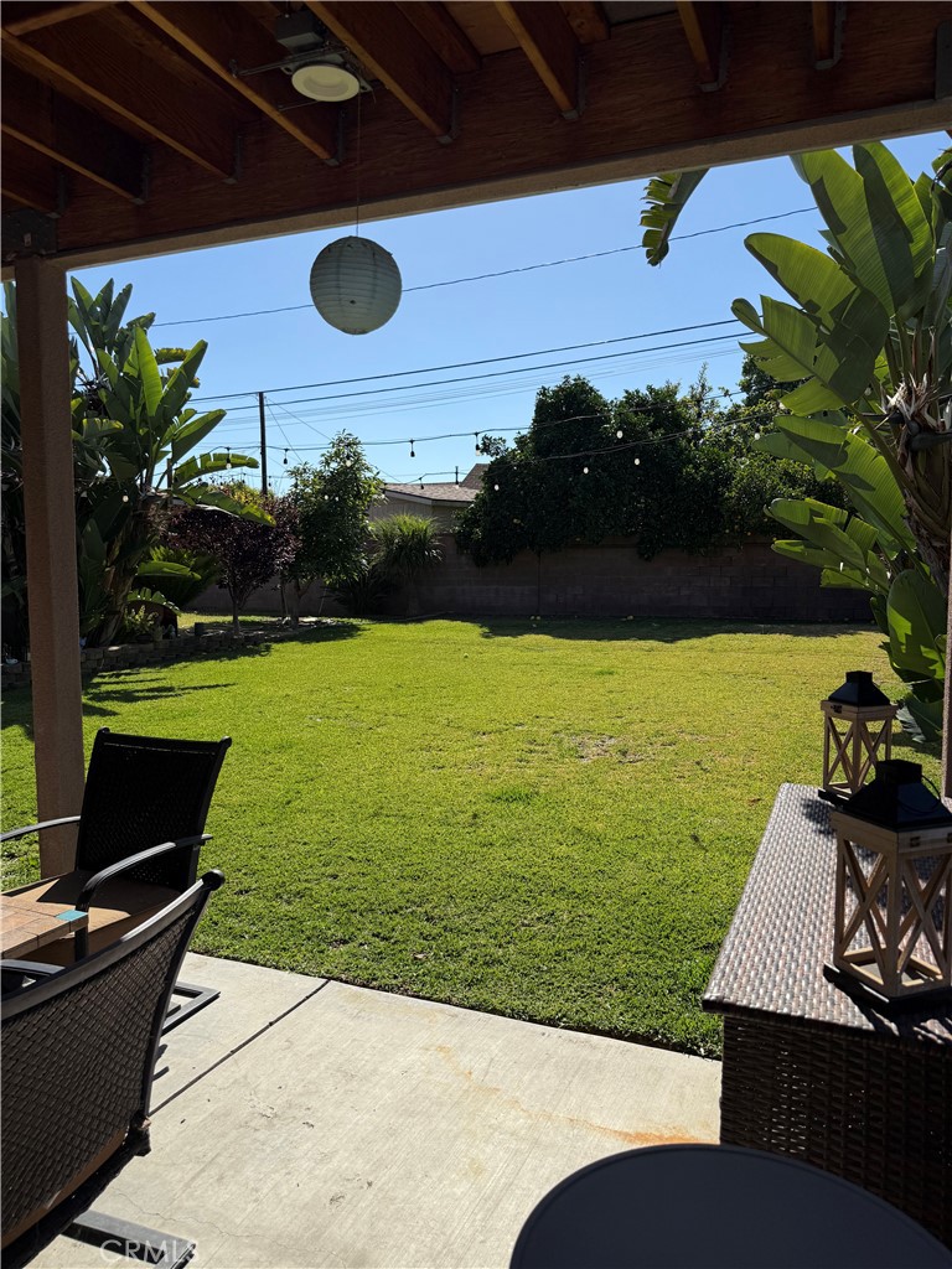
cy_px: 634
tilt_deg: -6.2
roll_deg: -0.6
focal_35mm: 24
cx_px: 476
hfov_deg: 56.8
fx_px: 880
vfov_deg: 71.6
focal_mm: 6.76
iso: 80
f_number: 1.78
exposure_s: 1/6711
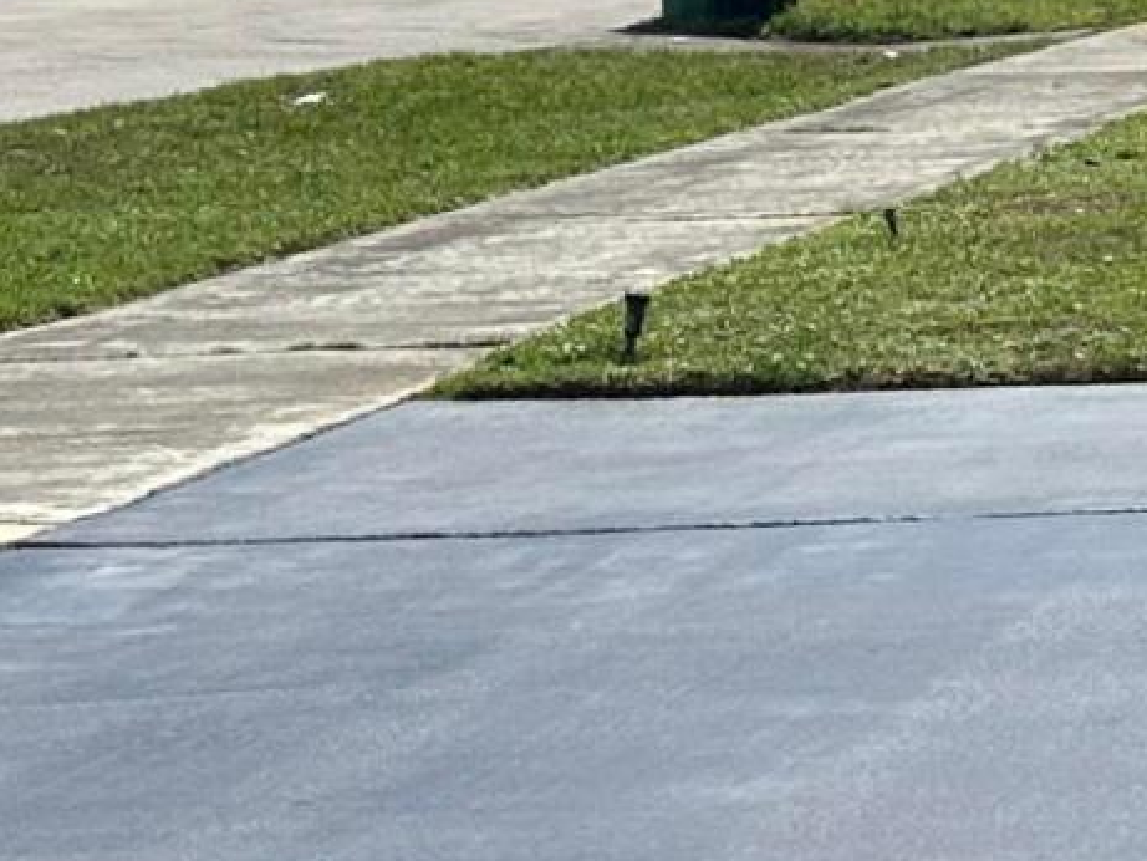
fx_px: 4972
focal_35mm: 150
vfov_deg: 9.8
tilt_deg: -3.3
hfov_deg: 11.5
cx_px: 2466
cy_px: 32
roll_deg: -1.3
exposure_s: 1/8929
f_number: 1.78
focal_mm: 6.86
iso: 80
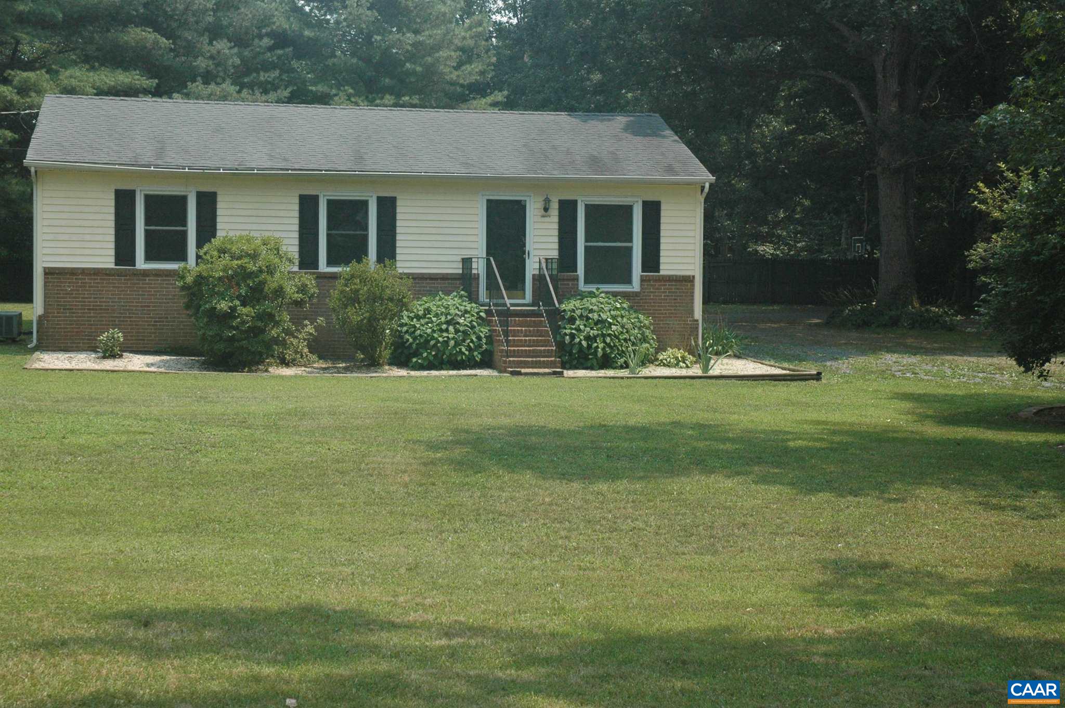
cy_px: 354
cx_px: 532
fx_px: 1773
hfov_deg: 33.4
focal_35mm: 60
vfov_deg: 22.6
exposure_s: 1/320
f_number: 9
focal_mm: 40
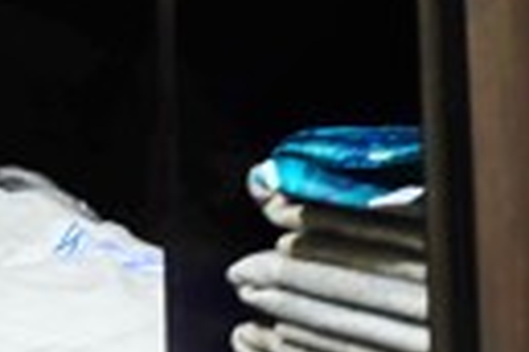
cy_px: -258
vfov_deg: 11.4
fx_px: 1646
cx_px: -189
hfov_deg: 17.0
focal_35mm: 112
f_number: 3.5
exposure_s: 1/4
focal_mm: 16
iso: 200
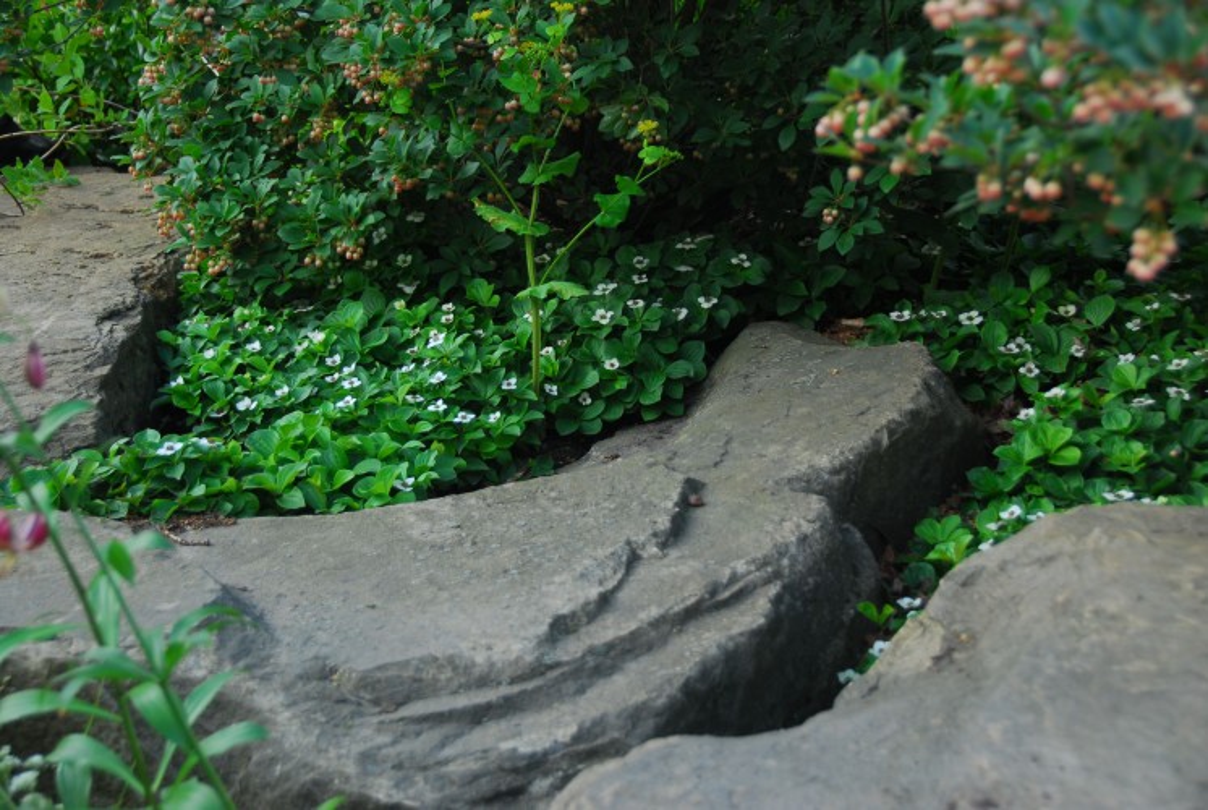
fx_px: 2521
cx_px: 604
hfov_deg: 27.0
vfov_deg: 18.2
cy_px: 405
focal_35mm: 75
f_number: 4.8
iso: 100
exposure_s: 1/40
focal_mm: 50
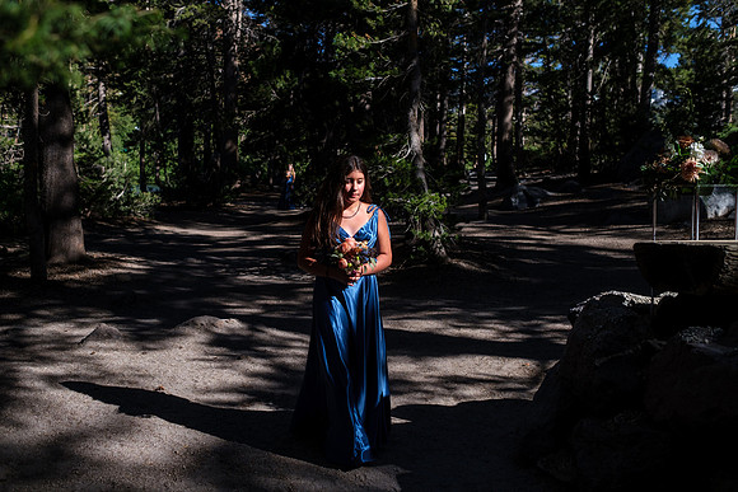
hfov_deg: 54.4
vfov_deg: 37.9
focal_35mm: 35
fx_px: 718
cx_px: 369
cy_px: 246
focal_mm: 23
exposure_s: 1/2700
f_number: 2.5
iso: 160
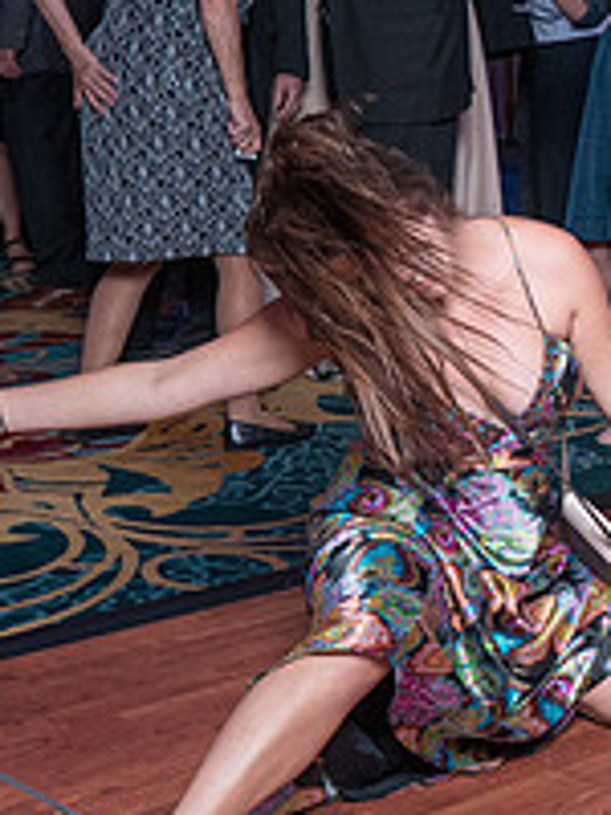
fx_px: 1906
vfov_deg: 24.1
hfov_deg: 17.0
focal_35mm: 81
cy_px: 503
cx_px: 831
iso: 2000
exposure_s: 1/200
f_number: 5.6
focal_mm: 29
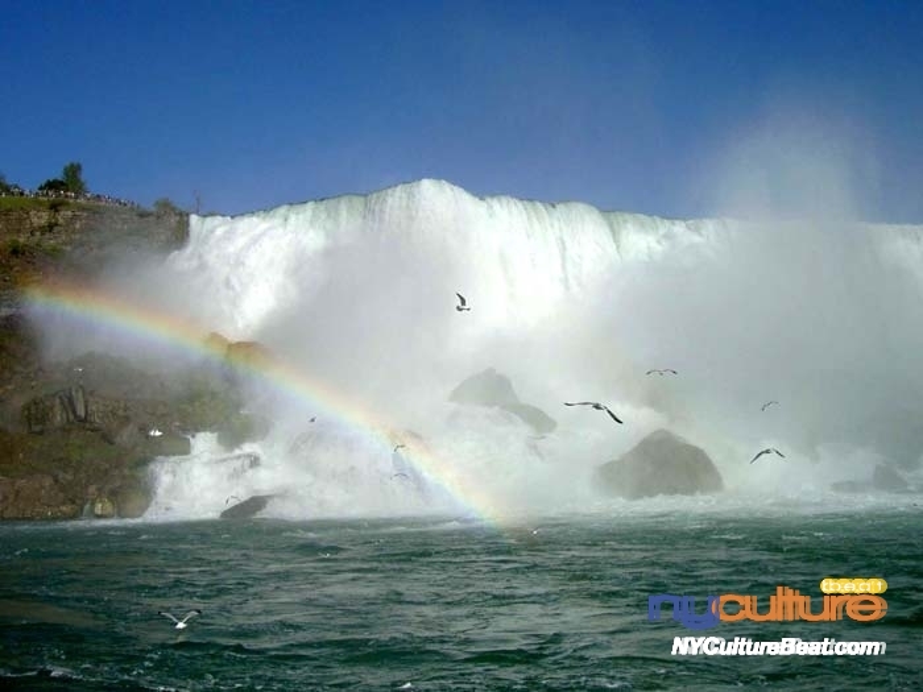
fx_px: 1040
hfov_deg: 47.9
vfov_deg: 36.8
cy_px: 346
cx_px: 462
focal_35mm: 39
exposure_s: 1/2000
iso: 100
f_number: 4.7
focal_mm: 8
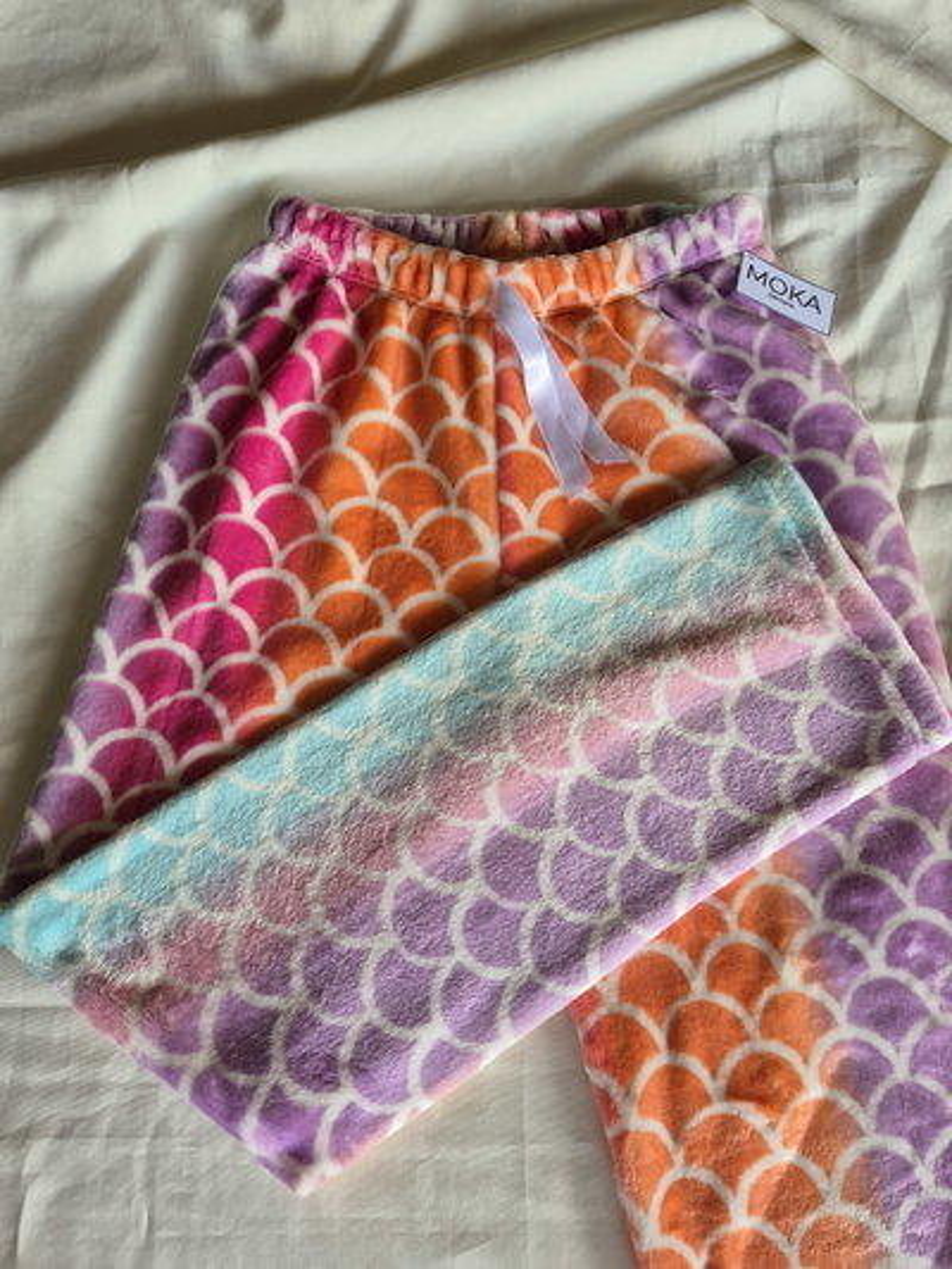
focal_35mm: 23
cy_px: 634
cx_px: 476
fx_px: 843
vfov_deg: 73.9
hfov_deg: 58.9
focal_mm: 5.4
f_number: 1.8
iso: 50
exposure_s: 1/180
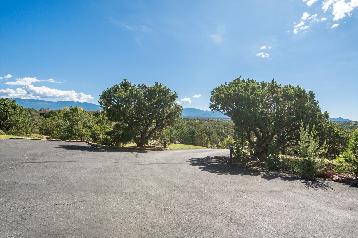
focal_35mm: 25
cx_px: 179
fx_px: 248
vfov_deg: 51.2
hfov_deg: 71.5
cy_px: 119
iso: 400
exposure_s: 1/800
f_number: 11
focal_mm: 25
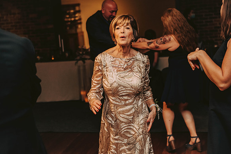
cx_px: 116
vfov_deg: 19.5
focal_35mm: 70
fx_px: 449
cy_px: 77
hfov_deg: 28.8
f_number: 3.2
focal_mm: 70
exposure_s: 1/200
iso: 2000
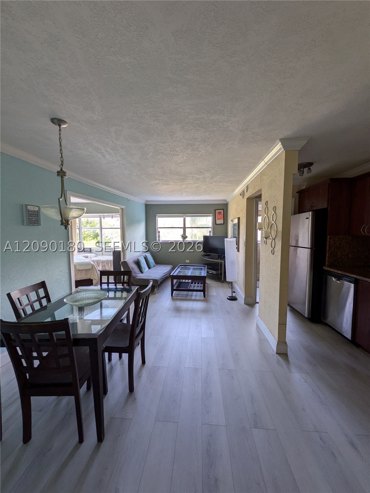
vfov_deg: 102.0
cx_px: 185
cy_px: 246
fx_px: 199
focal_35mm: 14
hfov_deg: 85.7
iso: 118
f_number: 2.2
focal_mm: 1.83
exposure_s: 1/120
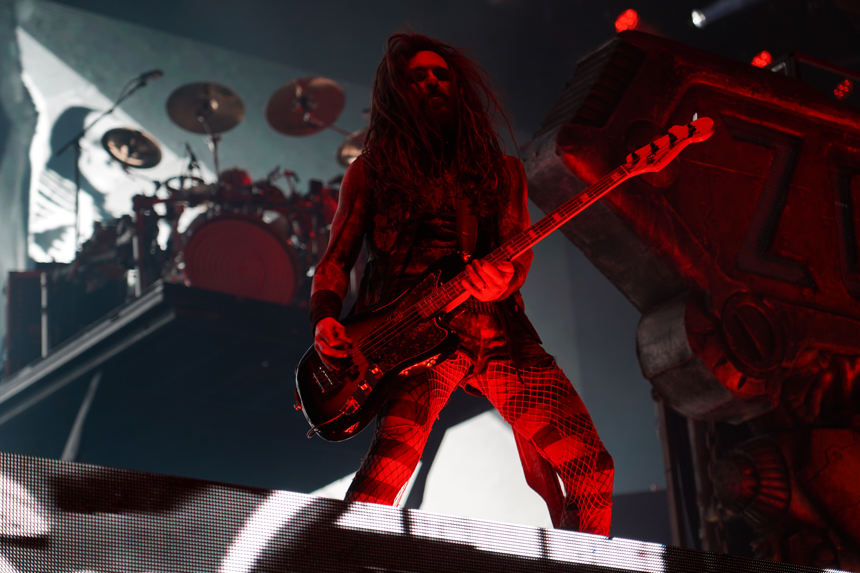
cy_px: 286
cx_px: 430
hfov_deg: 21.5
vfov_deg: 14.4
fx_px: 2269
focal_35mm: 95
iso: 400
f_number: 4
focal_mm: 95
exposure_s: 1/125
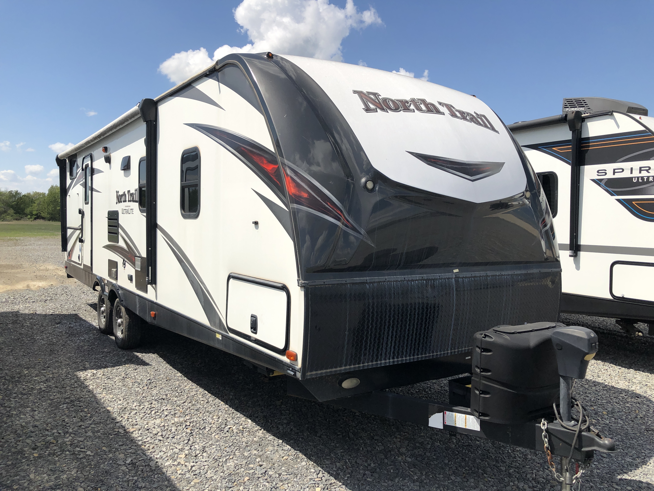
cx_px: 327
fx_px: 529
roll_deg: -0.9
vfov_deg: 49.7
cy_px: 246
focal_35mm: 28
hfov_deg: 63.4
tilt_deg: -3.8
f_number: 1.8
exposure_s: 1/3436
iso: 25
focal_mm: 3.99
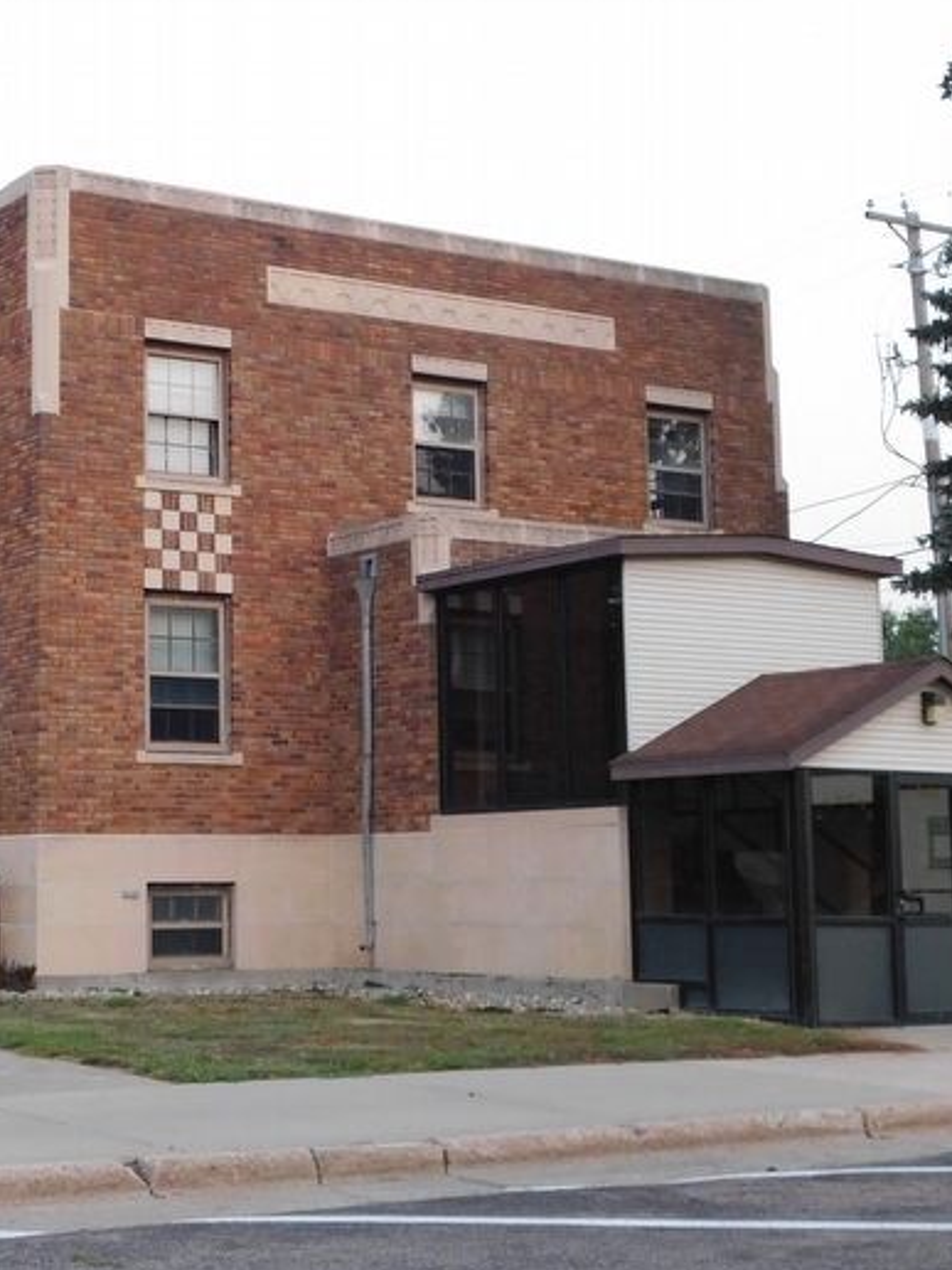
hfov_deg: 23.4
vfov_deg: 31.2
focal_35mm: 62
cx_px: 231
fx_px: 2273
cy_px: 564
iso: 400
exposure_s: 1/15
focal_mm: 7.1
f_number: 3.6
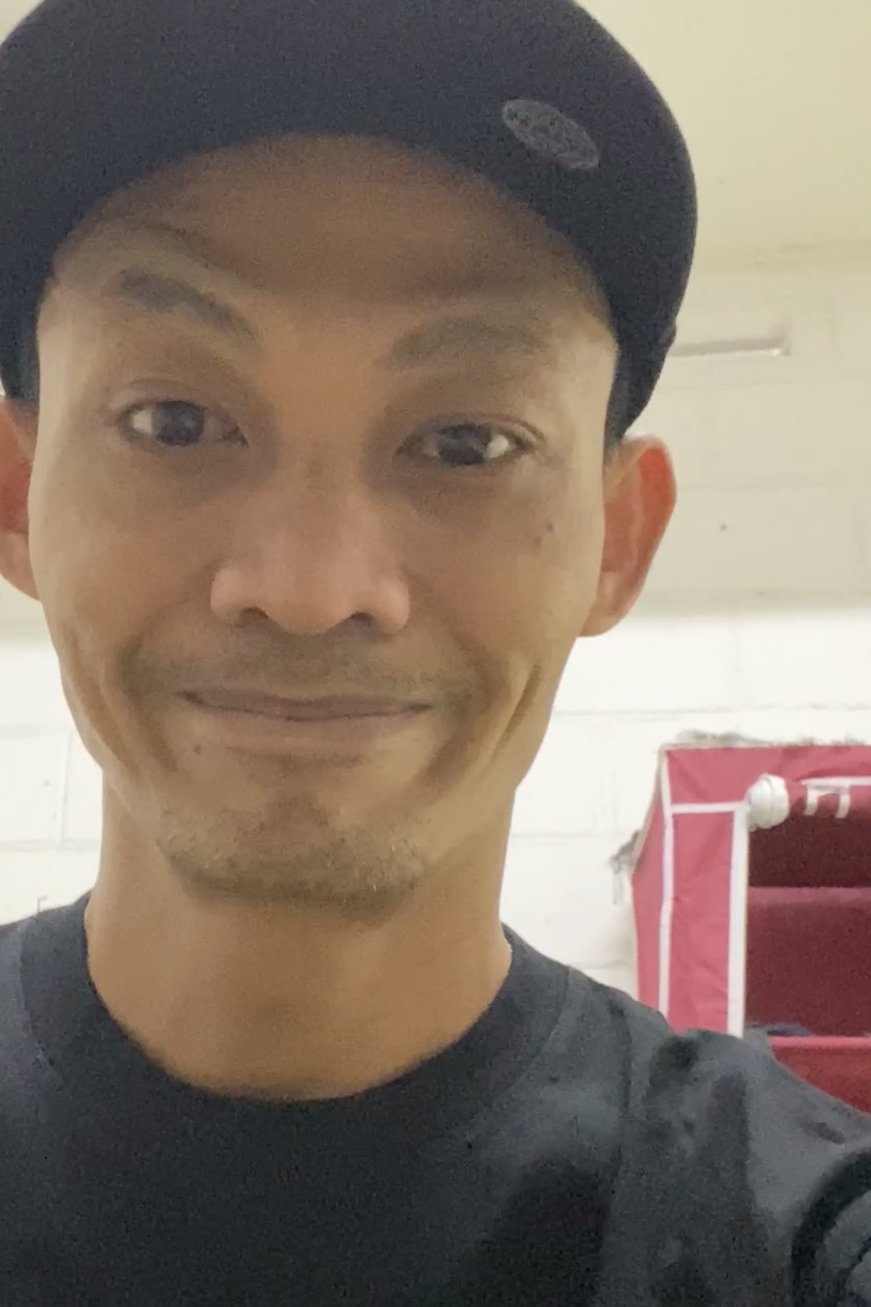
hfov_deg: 30.7
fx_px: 1560
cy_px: 780
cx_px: 233
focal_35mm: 43
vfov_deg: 45.2
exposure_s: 1/17
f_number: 2.2
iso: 1600
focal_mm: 2.71
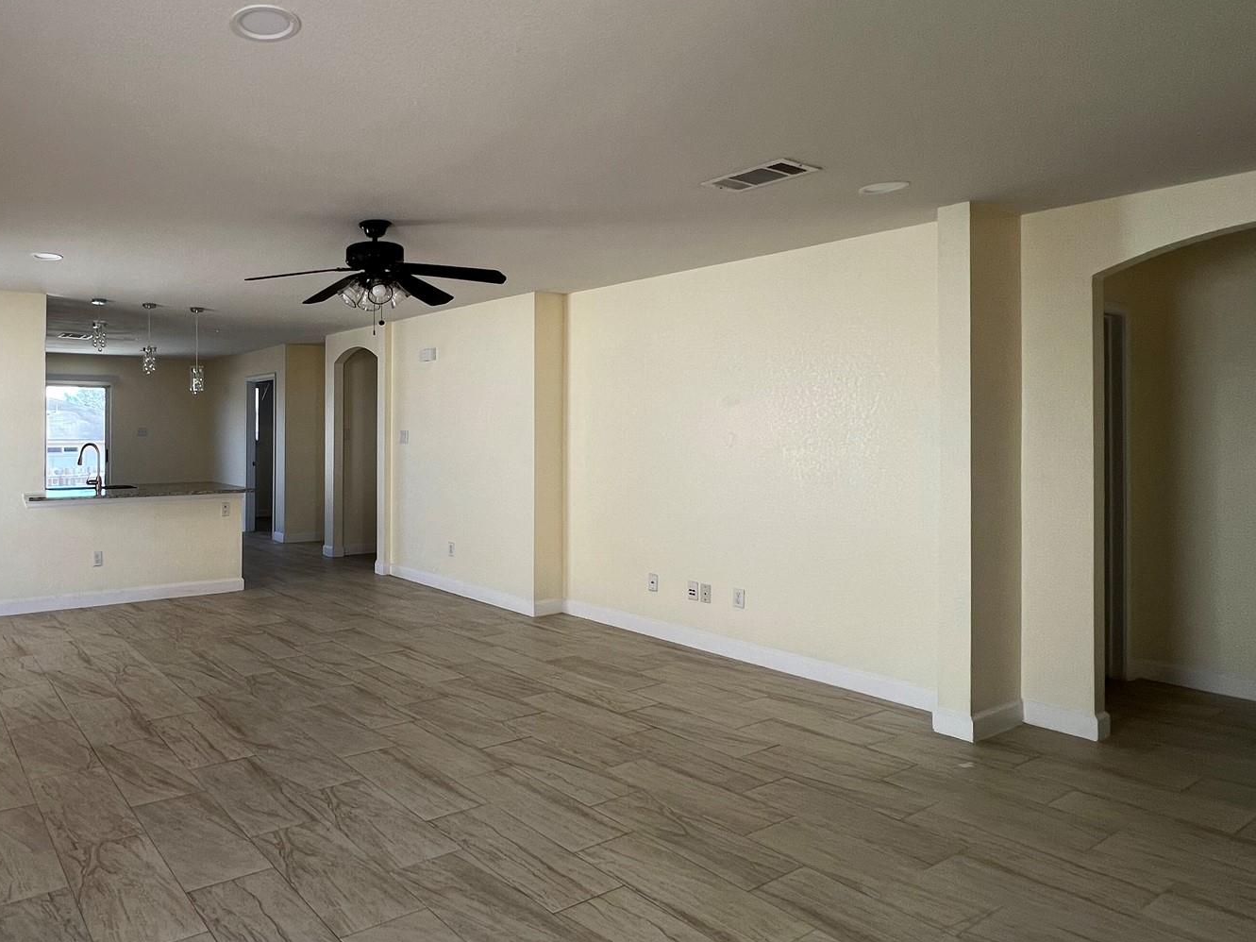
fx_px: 726
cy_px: 430
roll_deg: -0.1
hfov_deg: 75.4
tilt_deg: -0.5
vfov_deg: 65.8
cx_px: 305
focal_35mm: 20
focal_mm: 1.57
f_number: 1.8
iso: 64
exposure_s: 1/122
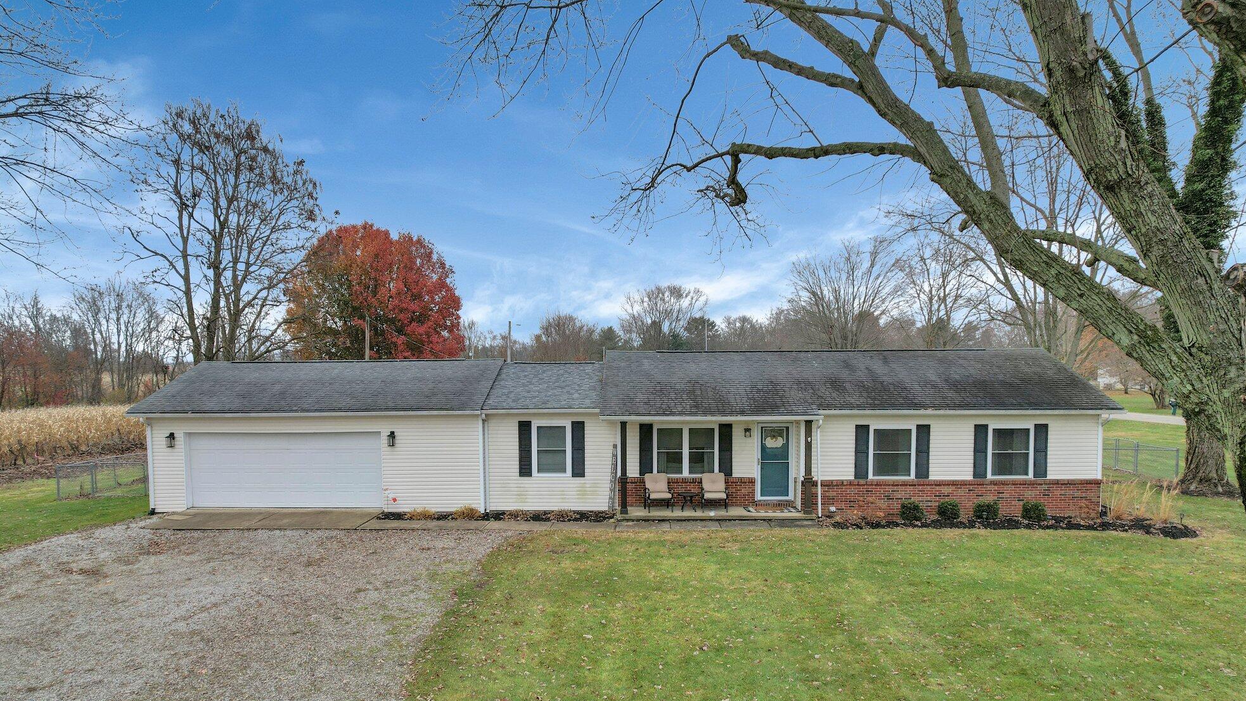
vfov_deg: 47.3
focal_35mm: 24
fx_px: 793
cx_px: 619
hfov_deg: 76.3
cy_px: 432
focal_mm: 8.38
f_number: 2.8
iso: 100
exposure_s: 1/250
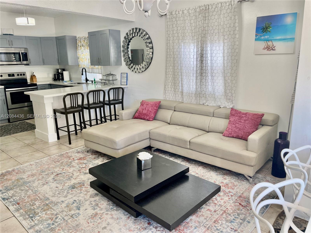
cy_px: 116
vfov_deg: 53.1
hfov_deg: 67.3
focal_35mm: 26
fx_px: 234
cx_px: 156
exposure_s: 1/120
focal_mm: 4.2
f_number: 1.6
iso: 100
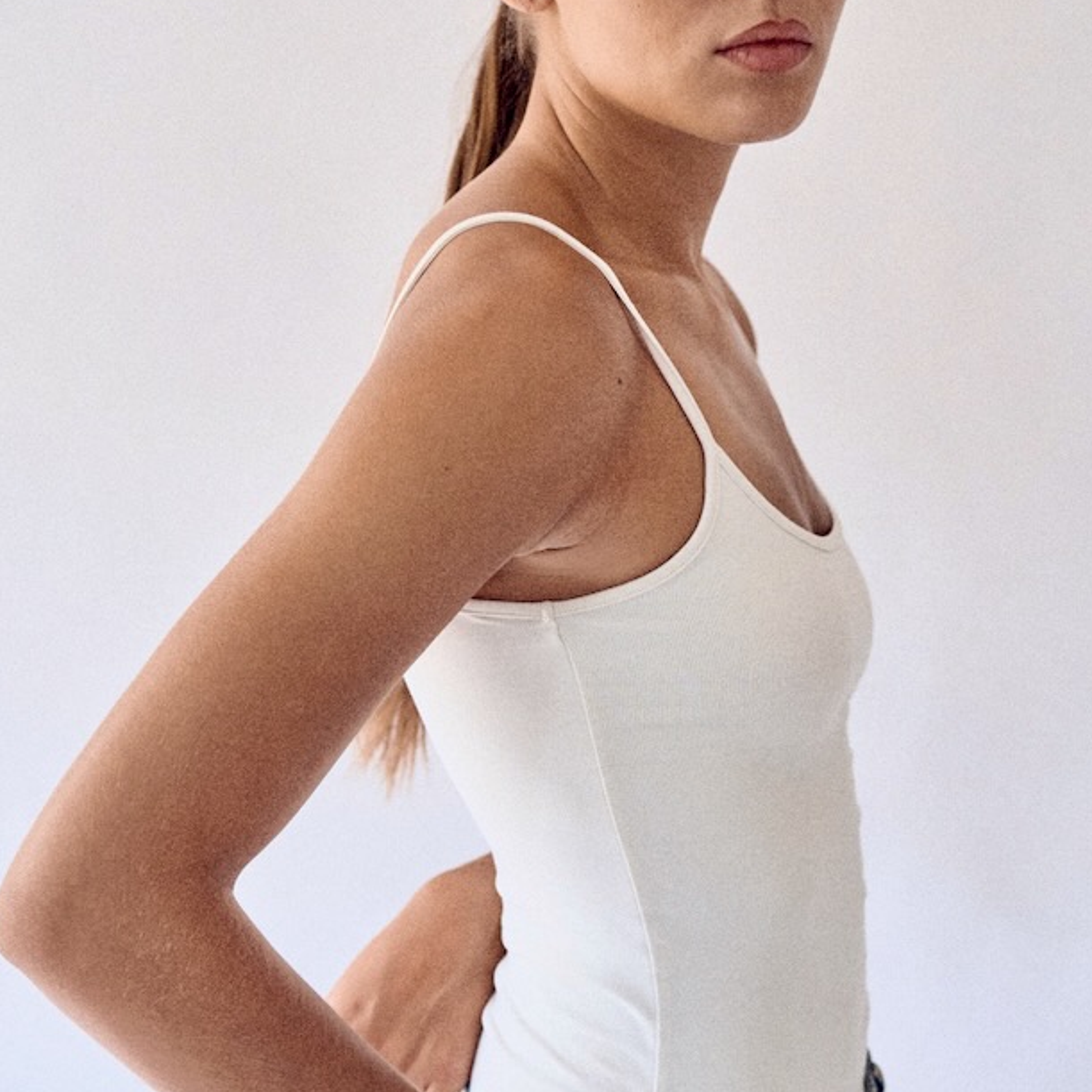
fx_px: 3176
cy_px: 634
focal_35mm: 89
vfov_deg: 19.5
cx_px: 749
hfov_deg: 19.4
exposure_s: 1/200
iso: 2000
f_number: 2.8
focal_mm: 50
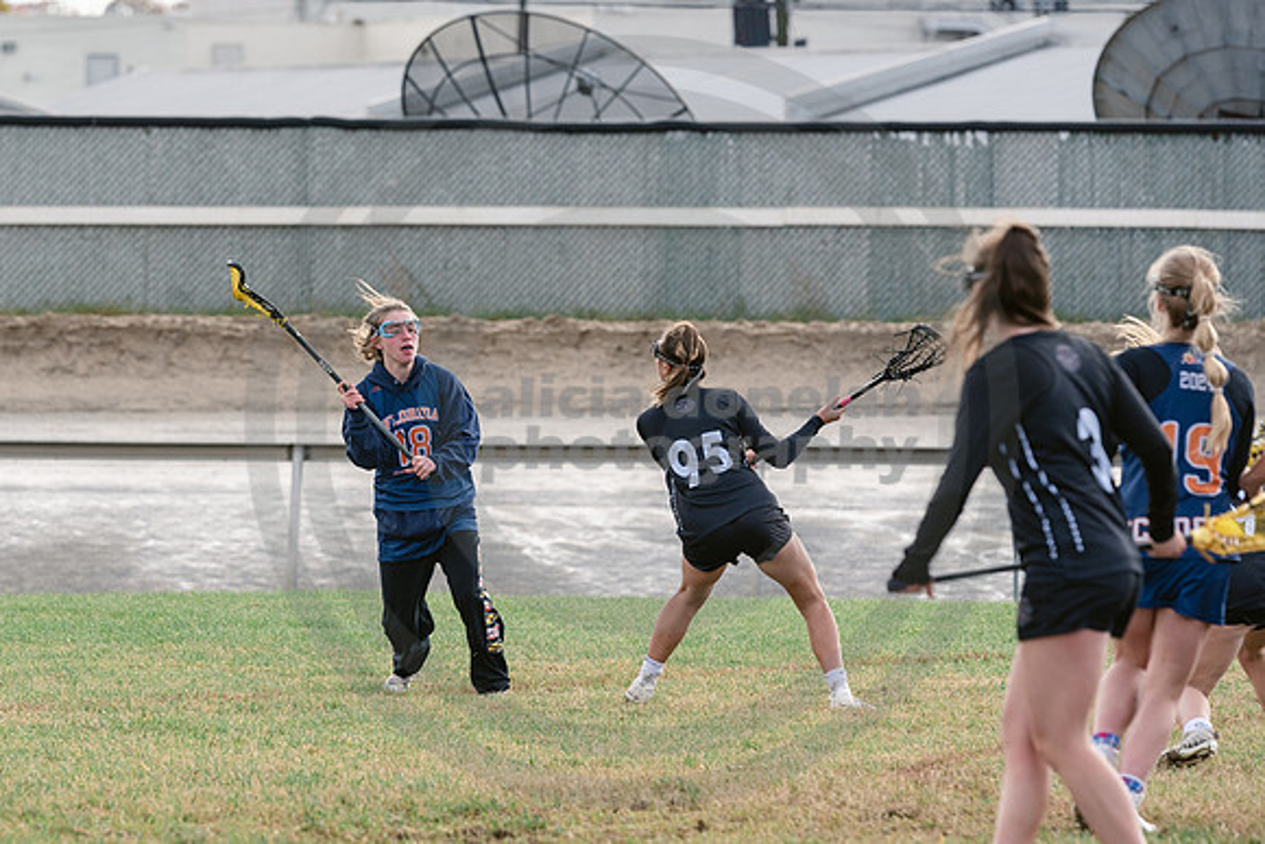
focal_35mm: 297
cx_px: 422
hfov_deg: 6.9
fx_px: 10448
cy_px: 396
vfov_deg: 4.6
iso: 400
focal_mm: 200
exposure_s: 1/1600
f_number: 5
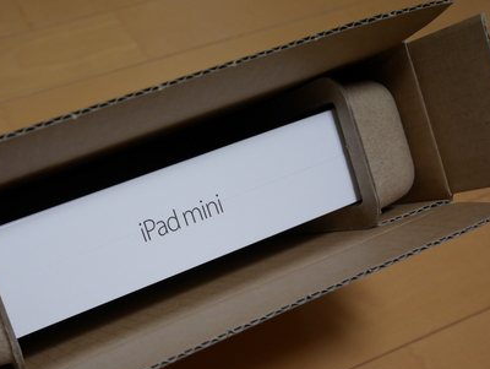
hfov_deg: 33.6
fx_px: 808
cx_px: 181
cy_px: 247
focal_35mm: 57
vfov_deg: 25.6
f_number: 4.3
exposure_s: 1/60
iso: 800
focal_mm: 19
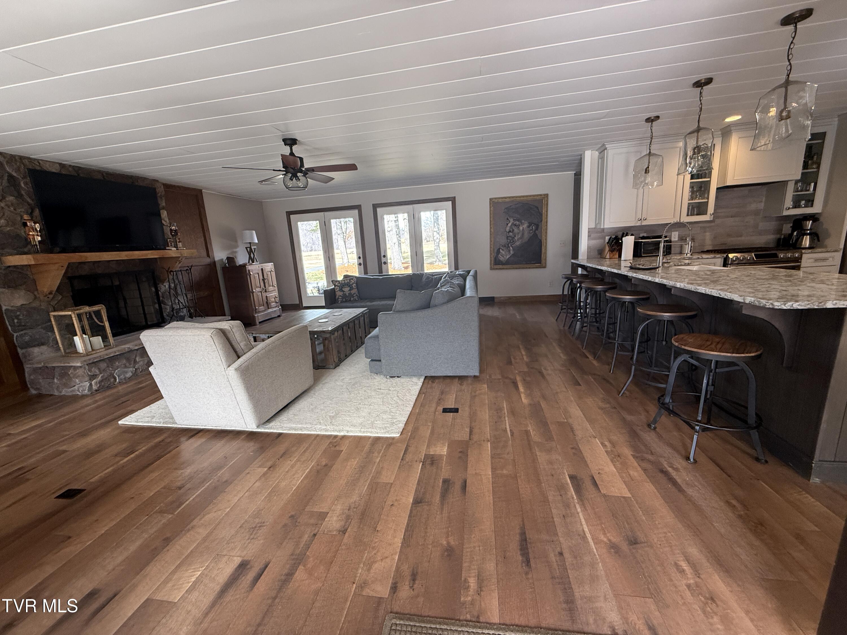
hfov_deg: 102.1
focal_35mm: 14
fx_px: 343
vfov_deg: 85.7
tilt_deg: -11.4
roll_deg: +3.6
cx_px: 424
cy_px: 318
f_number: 2.2
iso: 250
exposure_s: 1/99
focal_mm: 2.22
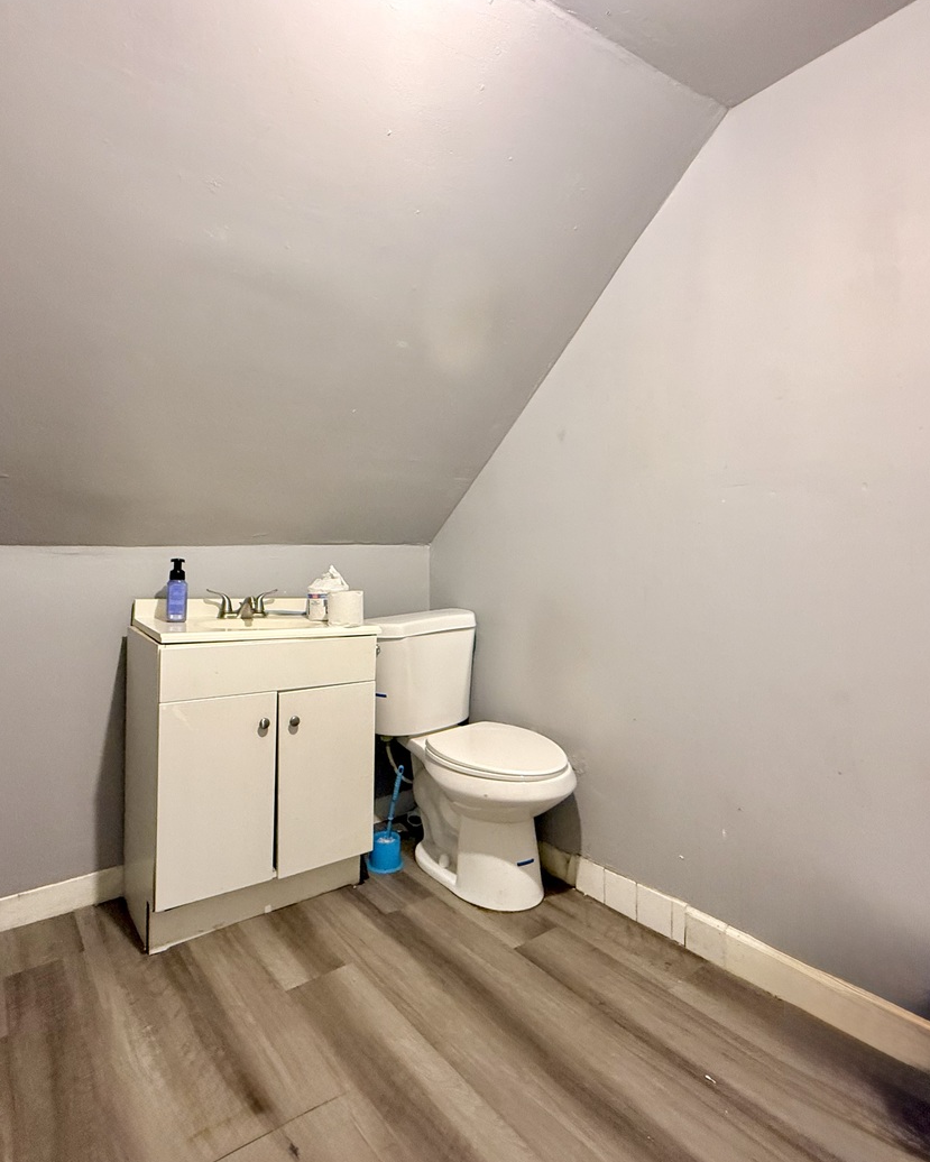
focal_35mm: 19
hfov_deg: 70.8
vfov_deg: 83.3
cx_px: 449
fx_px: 654
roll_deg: +1.0
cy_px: 573
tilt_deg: +0.3
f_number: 2.2
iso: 500
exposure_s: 1/60
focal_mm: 2.22
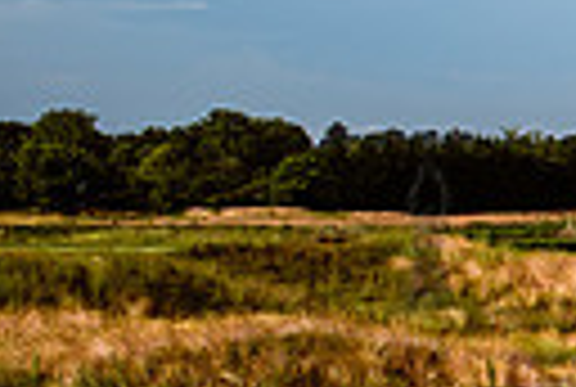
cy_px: 232
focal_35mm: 158
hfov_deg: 11.2
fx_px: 2534
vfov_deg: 8.7
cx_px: 1296
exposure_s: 1/400
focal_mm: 35
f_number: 7.1
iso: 100
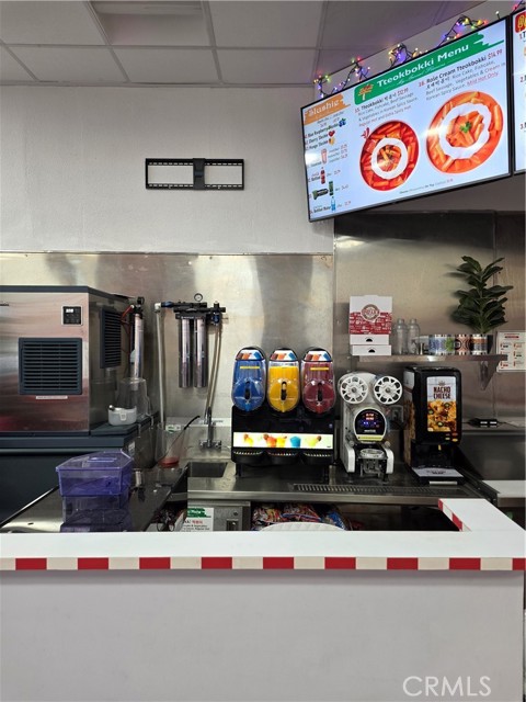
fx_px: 466
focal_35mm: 23
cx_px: 263
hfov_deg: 58.9
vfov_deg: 73.9
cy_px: 351
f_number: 1.7
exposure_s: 1/120
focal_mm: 6.25
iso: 200
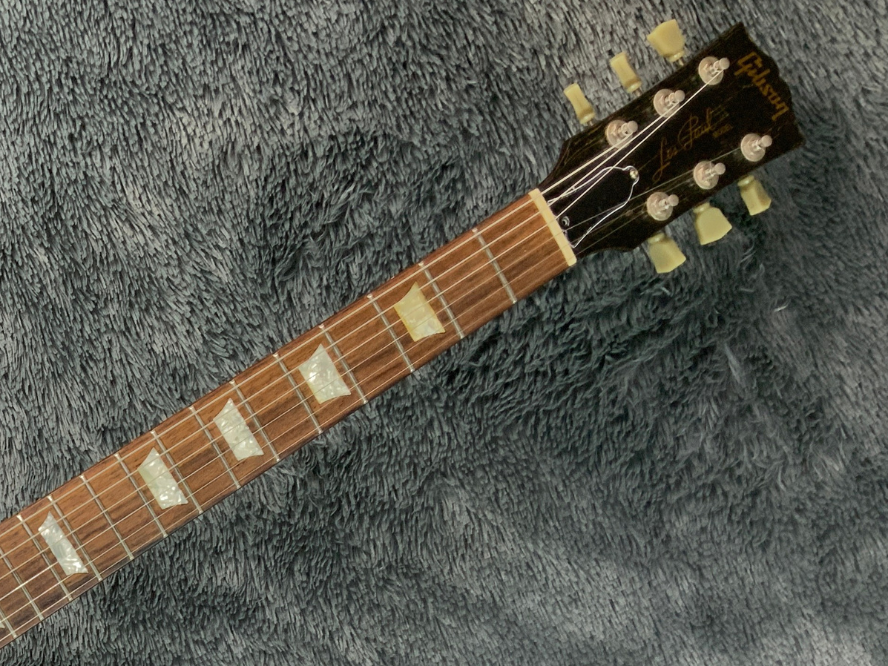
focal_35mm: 62
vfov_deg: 22.7
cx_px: -51
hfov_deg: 28.7
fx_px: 1591
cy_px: 662
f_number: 1.8
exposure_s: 1/50
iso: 80
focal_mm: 3
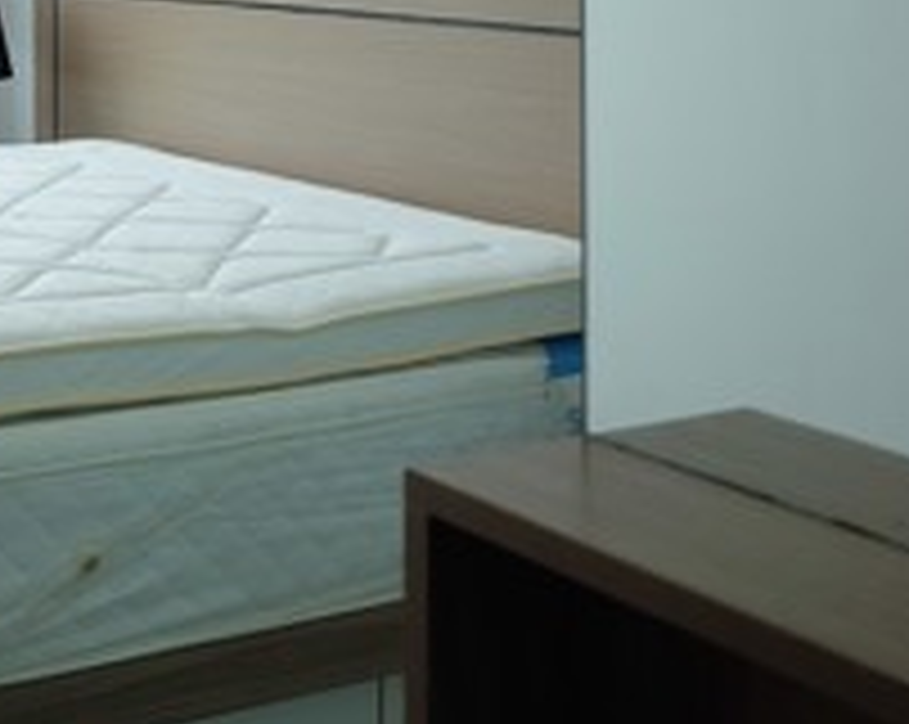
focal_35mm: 67
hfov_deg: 26.2
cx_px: -86
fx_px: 1800
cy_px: -126
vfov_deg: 21.3
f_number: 4
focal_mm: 16
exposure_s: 1/300
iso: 400
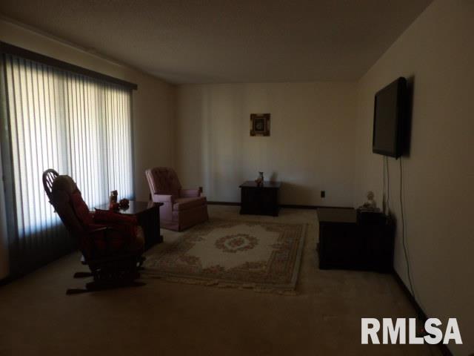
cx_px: 237
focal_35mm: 24
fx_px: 329
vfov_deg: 56.8
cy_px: 178
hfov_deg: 71.6
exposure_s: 1/17
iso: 313
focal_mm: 4.3
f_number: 3.2
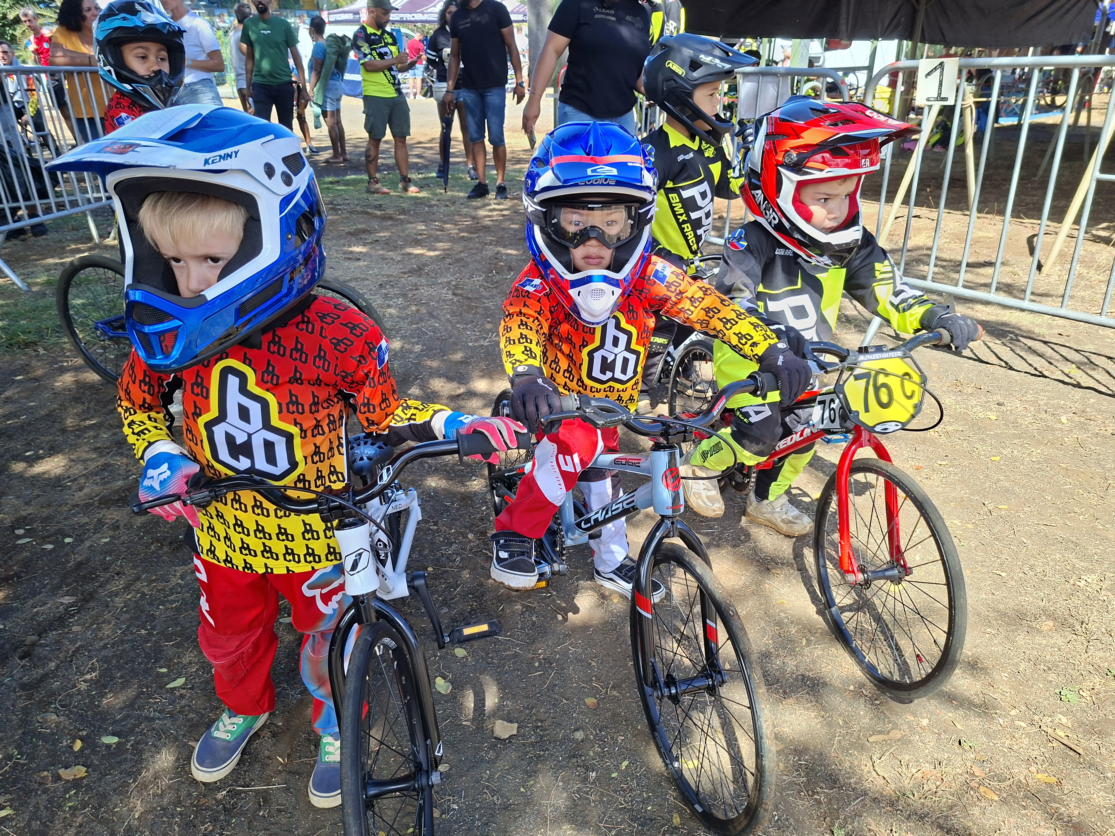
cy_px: 418
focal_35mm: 23
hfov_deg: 73.9
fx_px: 741
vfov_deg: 58.9
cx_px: 558
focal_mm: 5.54
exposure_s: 1/521
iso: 50
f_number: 1.8
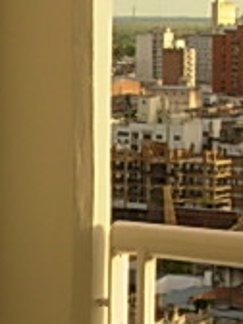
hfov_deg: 10.2
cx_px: 48
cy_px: 216
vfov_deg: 13.6
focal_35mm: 145
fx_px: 1357
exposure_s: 1/443
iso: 50
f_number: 2.9
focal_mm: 6.3
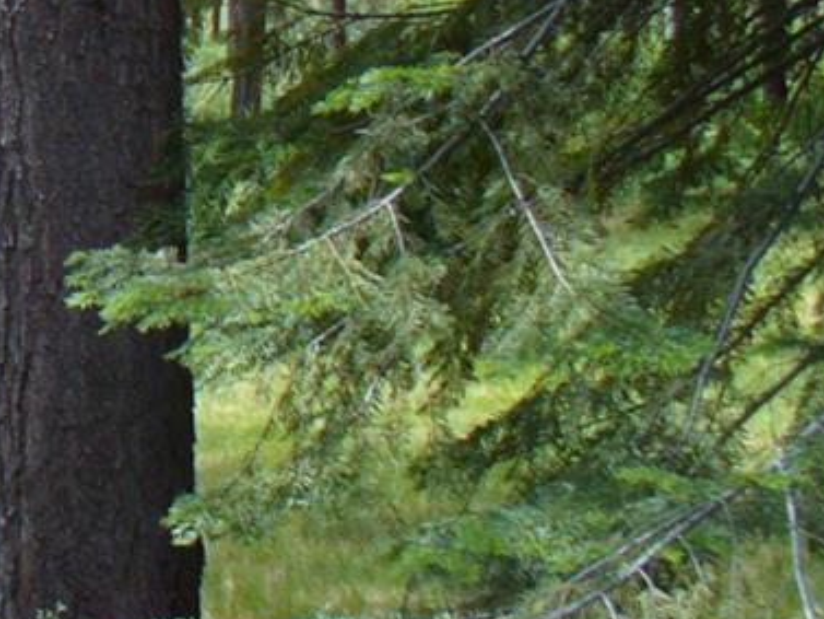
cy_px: -87
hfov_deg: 12.1
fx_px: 3500
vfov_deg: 10.0
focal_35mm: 147
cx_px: -763
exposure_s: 1/320
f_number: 2.8
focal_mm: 6.1
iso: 80
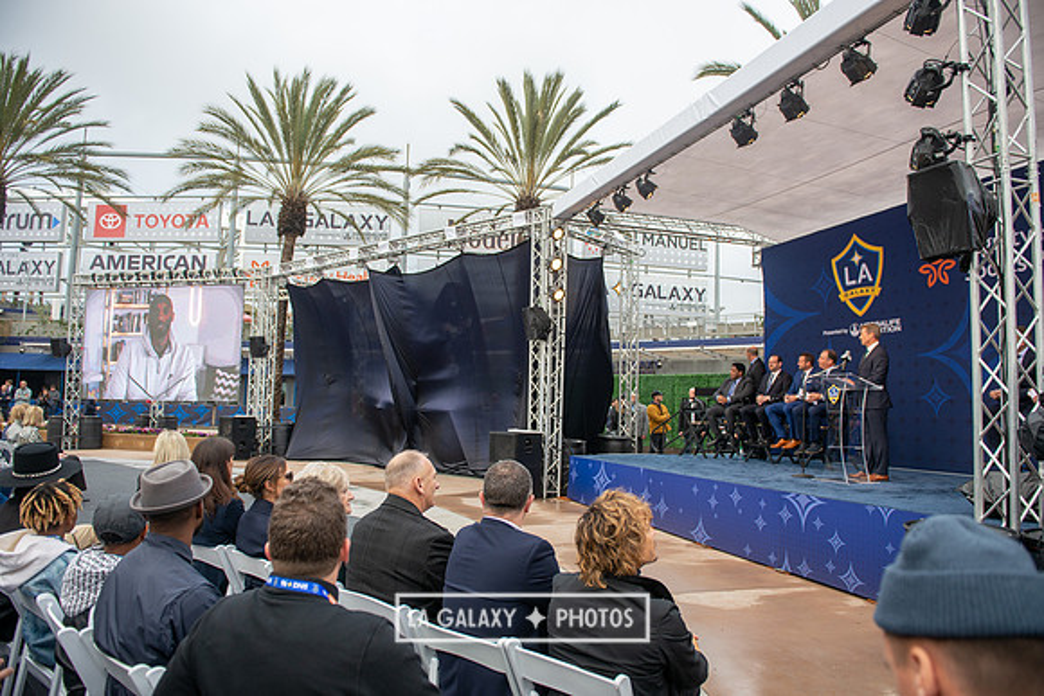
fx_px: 696
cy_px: 348
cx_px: 522
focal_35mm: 24
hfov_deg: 73.7
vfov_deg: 53.2
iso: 250
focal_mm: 24
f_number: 3.5
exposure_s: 1/1000
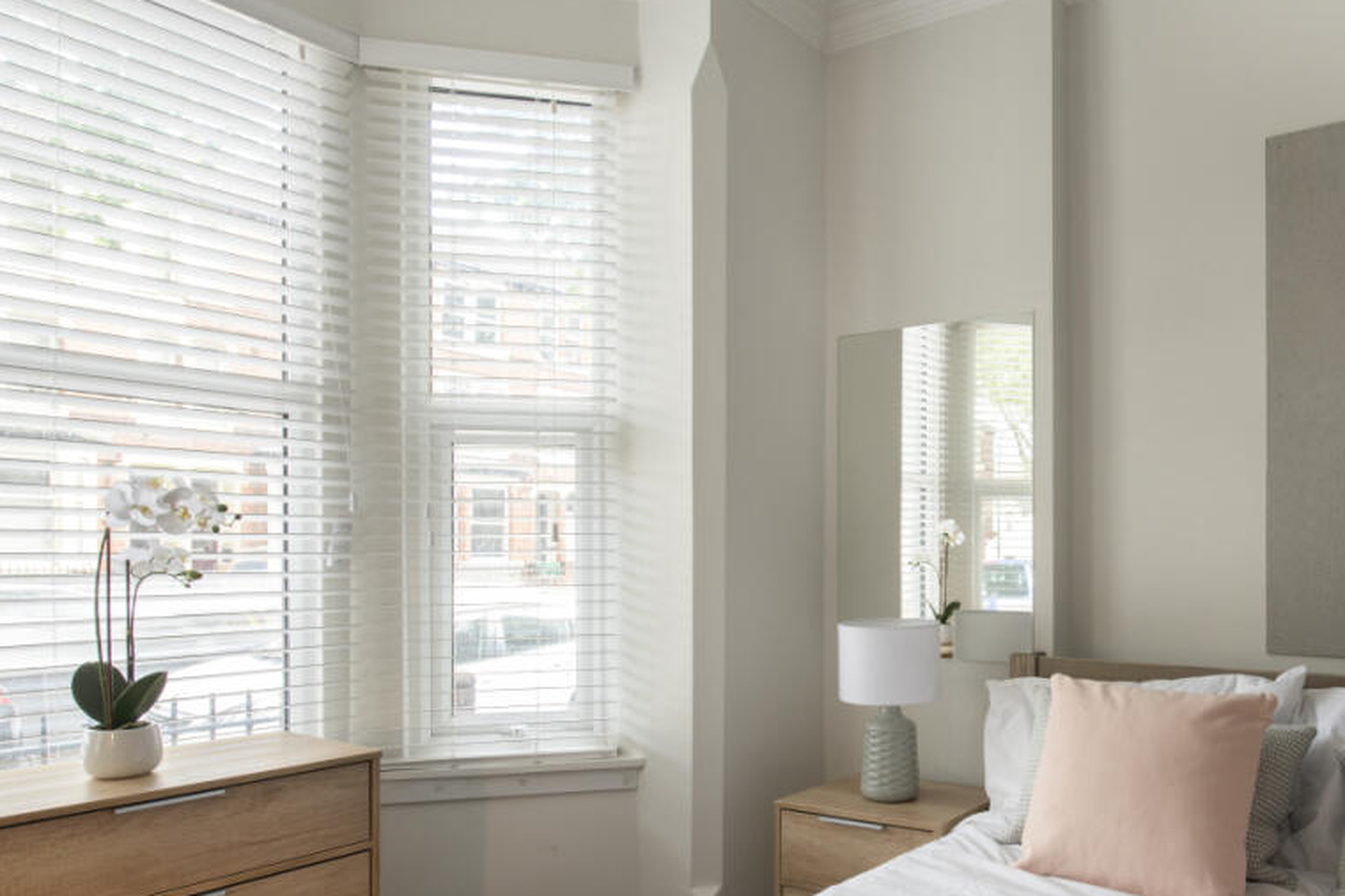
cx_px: 906
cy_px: 569
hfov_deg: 65.5
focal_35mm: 27
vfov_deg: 47.4
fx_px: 1009
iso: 160
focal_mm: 20
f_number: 11
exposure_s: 1/2.5
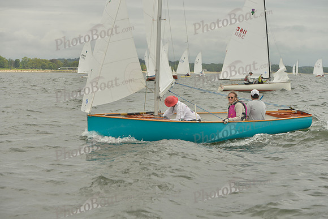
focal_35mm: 70
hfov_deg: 28.8
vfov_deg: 19.5
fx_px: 638
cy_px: 110
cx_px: 164
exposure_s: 1/1250
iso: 200
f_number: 6.3
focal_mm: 70
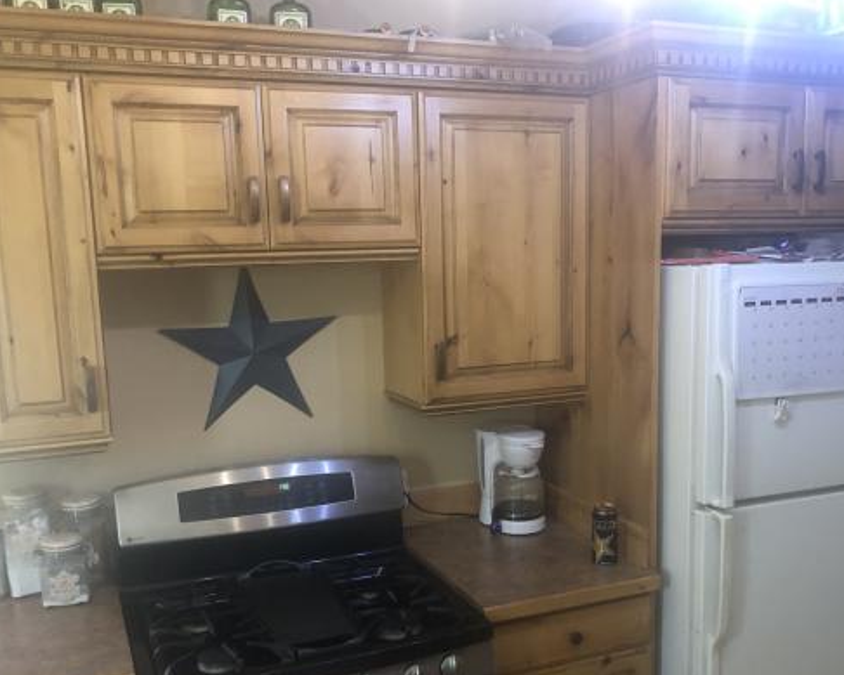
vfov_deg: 40.9
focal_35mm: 36
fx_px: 899
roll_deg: +1.4
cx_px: 455
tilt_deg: -9.8
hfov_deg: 50.2
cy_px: 411
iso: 100
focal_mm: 4
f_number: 1.8
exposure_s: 1/11
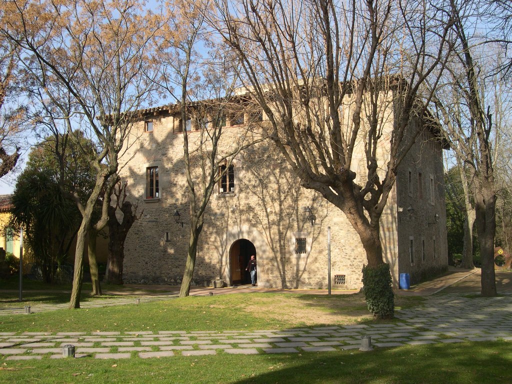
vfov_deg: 37.7
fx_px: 562
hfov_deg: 49.0
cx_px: 256
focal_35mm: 38
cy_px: 192
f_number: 7.6
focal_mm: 8
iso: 100
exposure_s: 1/122
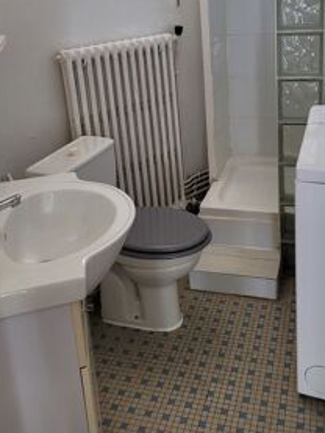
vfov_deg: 45.2
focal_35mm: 40
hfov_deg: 35.9
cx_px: 189
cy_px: 110
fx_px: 500
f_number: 1.8
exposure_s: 1/100
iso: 125
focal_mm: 5.4
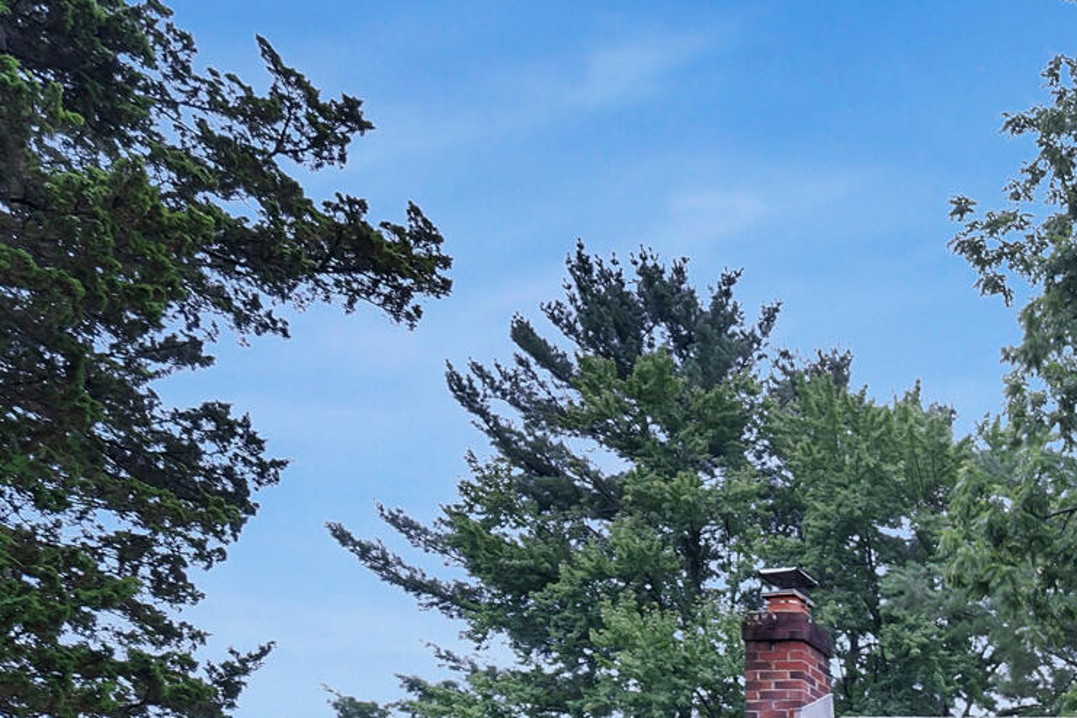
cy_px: 1175
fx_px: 1615
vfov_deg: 20.2
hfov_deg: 26.5
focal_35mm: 54
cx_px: 1619
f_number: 4
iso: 250
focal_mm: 16
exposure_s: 1/400
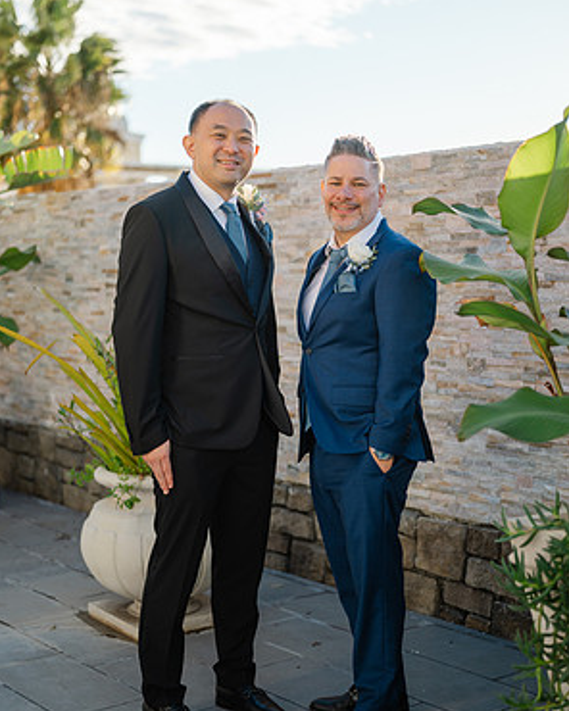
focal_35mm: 57
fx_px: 1200
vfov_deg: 33.0
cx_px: 283
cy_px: 394
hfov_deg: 26.7
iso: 64
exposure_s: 1/1000
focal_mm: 50
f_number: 1.8
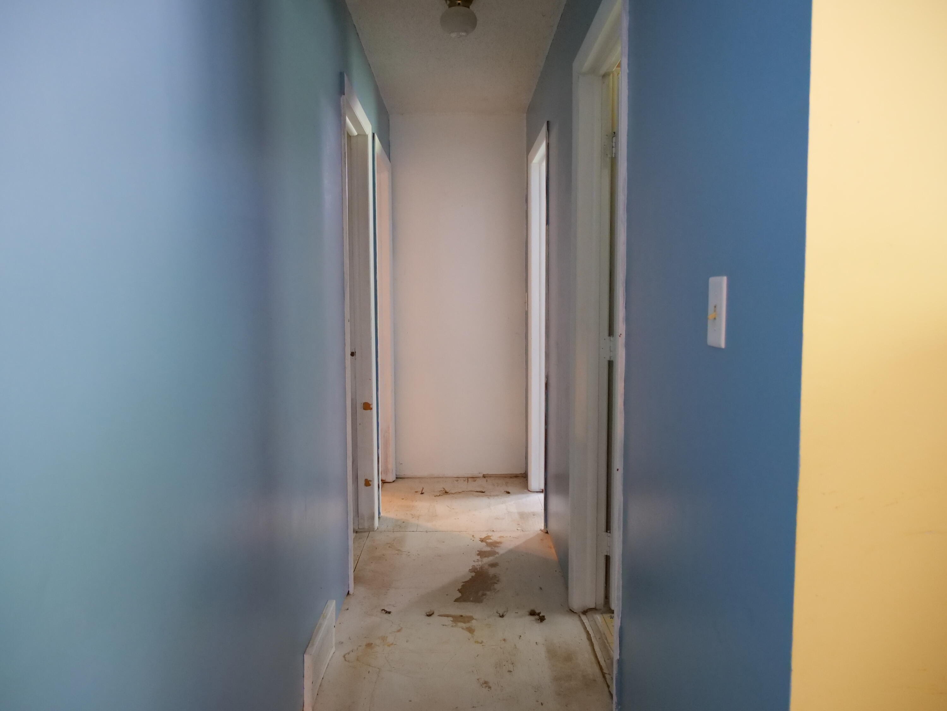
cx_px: 474
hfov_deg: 67.3
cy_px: 356
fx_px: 711
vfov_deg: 53.1
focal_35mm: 26
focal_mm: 13
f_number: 2.8
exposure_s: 1/60
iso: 2500
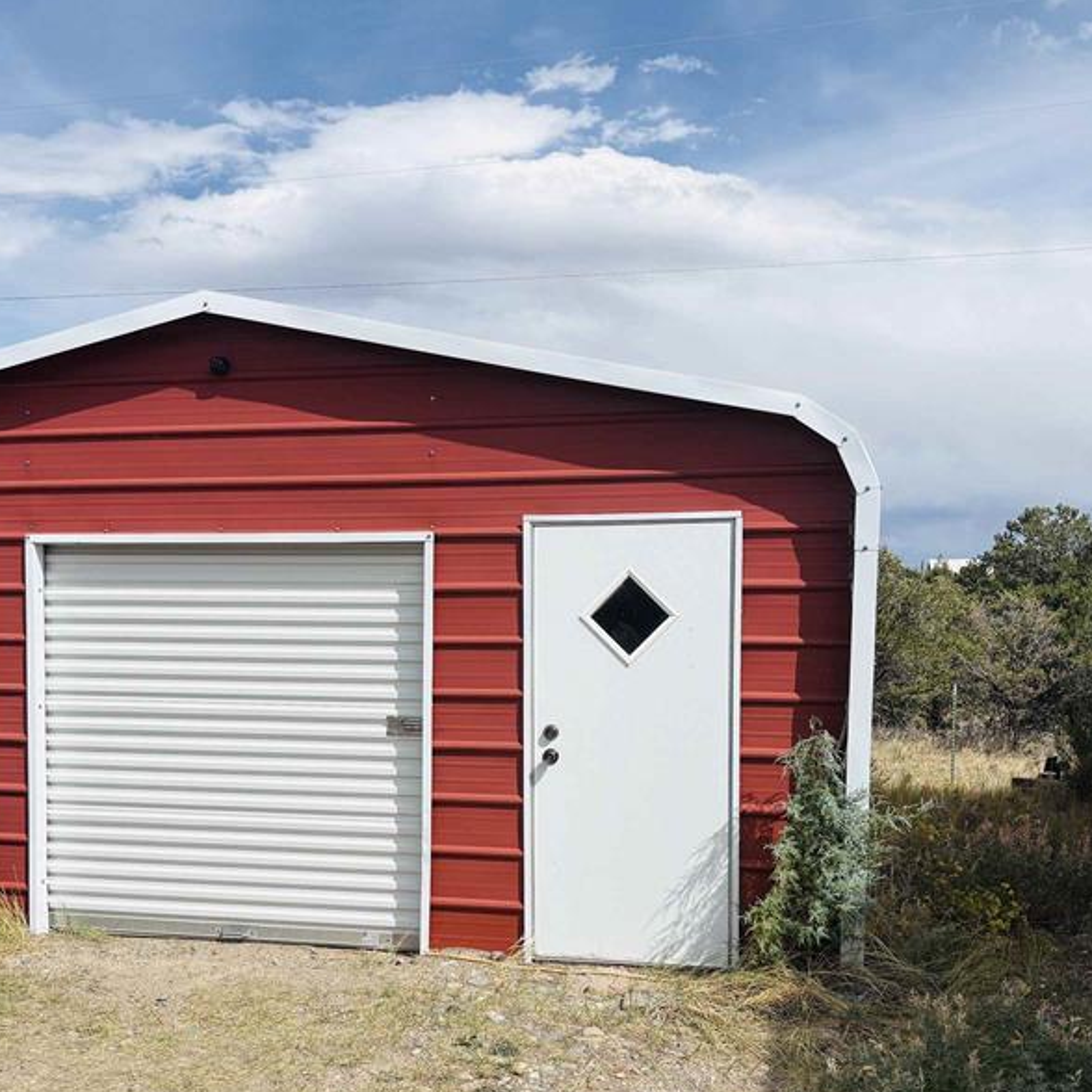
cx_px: 475
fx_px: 1428
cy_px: 698
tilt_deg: -4.7
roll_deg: +0.7
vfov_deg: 41.5
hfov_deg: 41.8
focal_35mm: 40
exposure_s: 1/5814
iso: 50
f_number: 1.6
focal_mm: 5.96
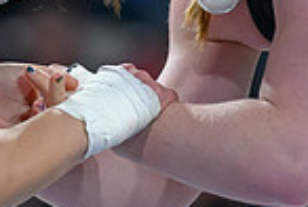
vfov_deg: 1.3
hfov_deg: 2.0
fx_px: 8899
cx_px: 87
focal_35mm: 1038
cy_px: 105
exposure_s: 1/800
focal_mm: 200
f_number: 2.8
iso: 3200
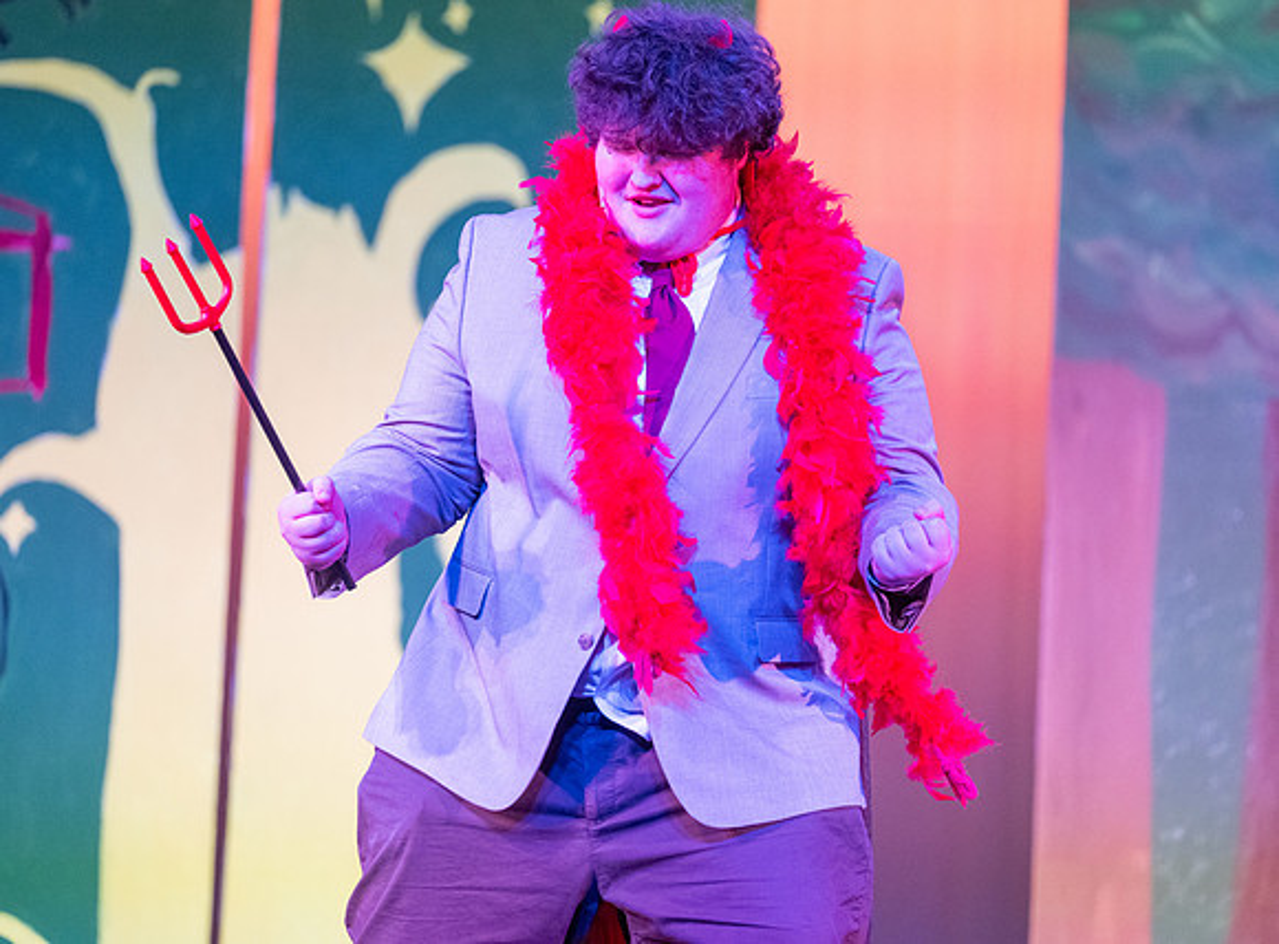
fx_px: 8897
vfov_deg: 6.1
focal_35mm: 242
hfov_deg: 8.2
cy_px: 427
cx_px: 618
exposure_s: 1/400
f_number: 2.8
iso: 1400
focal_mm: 200
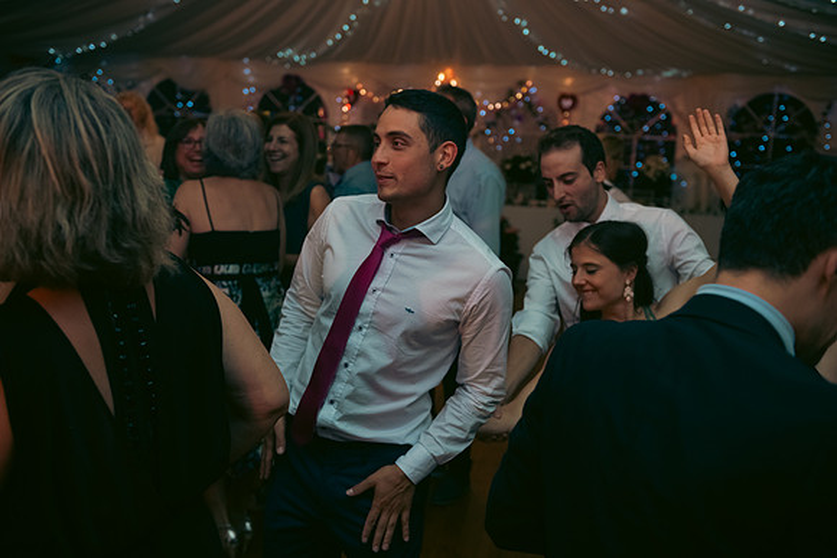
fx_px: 930
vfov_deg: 33.4
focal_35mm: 40
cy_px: 279
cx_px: 418
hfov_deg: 48.4
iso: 800
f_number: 3.5
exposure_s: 1/160
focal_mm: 40
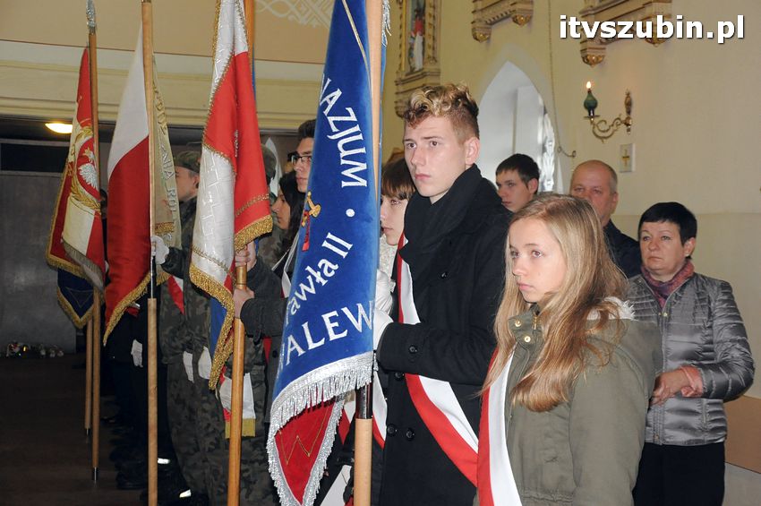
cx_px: 380
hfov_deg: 33.4
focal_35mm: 60
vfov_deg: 22.6
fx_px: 1267
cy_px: 253
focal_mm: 40
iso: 1600
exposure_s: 1/60
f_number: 4.8
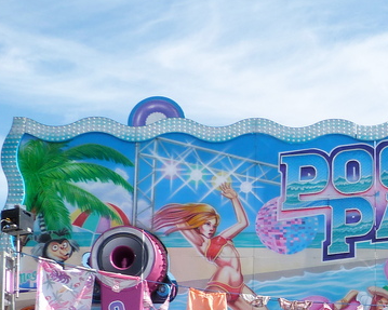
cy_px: 390
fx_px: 781
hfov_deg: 26.2
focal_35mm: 68
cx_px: 403
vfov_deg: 20.7
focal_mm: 4.5
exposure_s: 1/320
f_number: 5.6
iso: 100
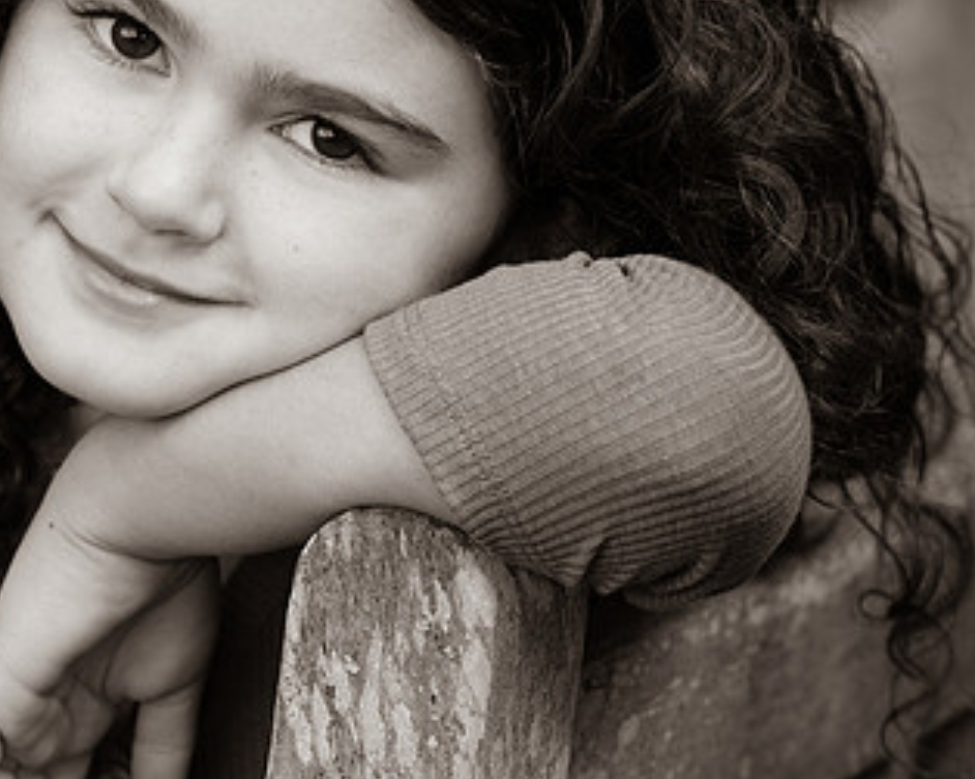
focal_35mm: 470
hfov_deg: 4.1
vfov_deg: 3.3
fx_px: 13558
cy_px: 388
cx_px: 138
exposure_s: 1/320
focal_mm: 145
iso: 100
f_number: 3.5
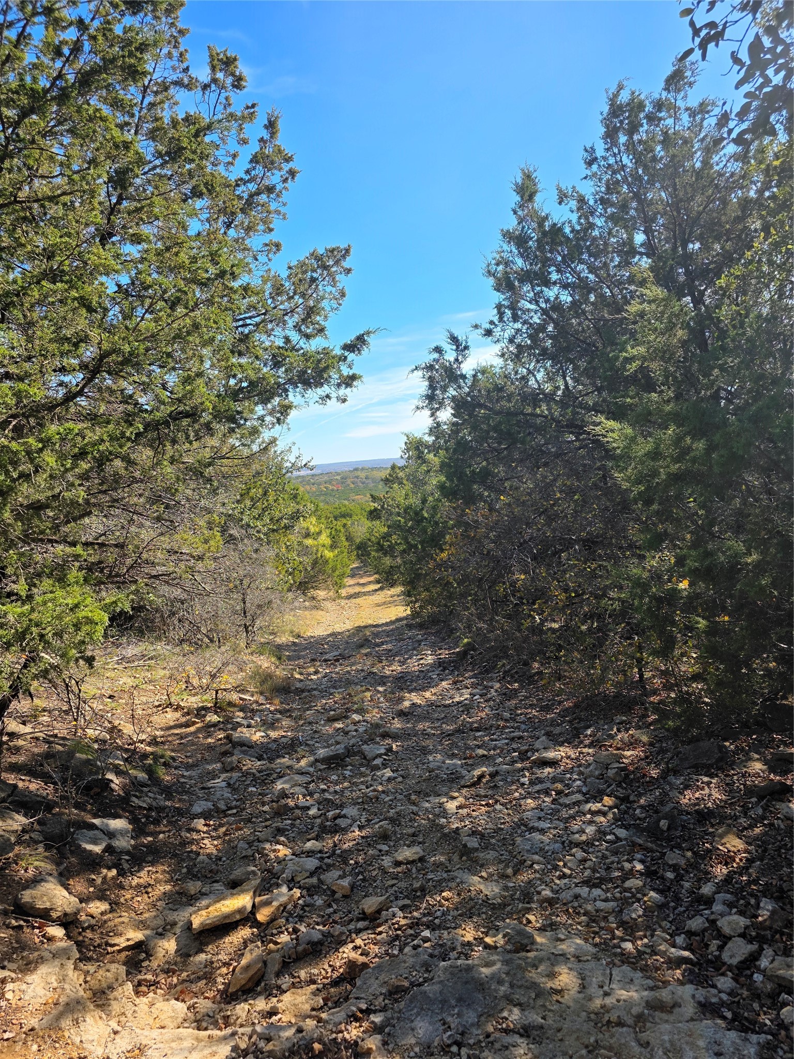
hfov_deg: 58.9
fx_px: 703
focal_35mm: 23
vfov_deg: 73.9
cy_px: 530
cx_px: 397
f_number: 1.7
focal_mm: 6.3
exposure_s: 1/1957
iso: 40
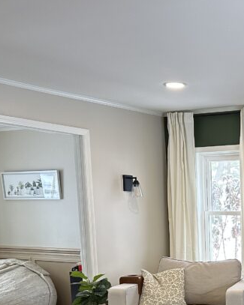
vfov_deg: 30.4
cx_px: 279
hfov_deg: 23.9
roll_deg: +1.1
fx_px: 533
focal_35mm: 59
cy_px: 283
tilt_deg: -8.9
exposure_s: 1/60
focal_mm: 6.86
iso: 200
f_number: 1.78
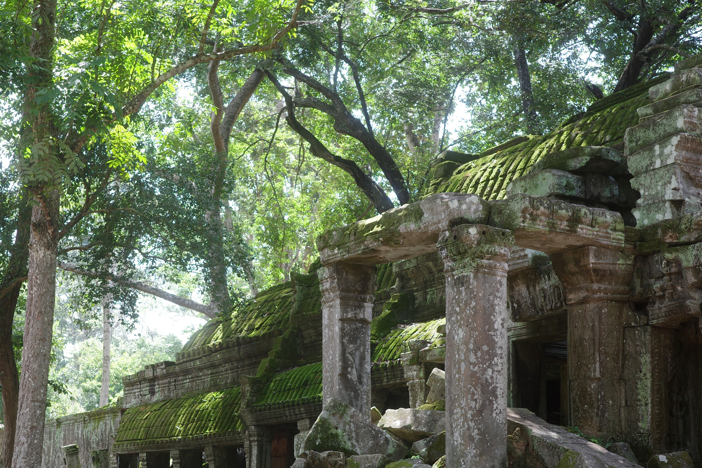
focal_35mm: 63
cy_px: 338
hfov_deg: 31.8
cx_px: 297
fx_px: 1228
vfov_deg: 21.4
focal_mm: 26
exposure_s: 1/160
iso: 200
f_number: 3.5
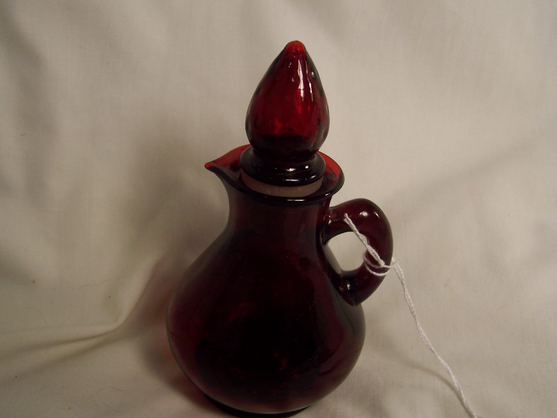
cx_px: 278
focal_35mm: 37
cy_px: 209
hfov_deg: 50.1
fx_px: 595
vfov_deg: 38.7
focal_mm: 5.6
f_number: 2.8
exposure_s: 1/350
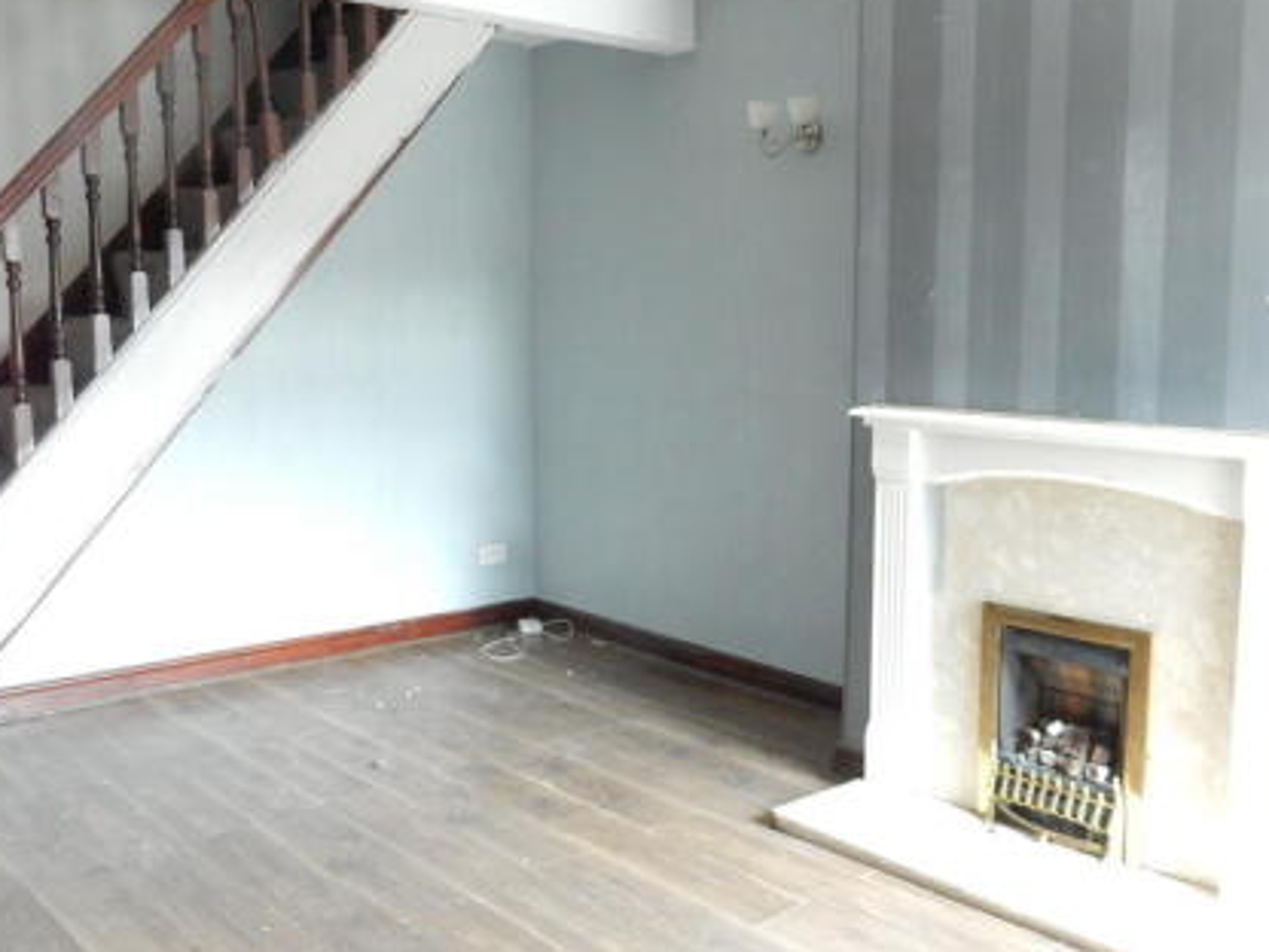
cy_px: 426
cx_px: 651
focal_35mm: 35
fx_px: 1283
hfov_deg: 52.6
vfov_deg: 40.6
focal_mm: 4.5
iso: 800
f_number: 3.7
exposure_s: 1/30
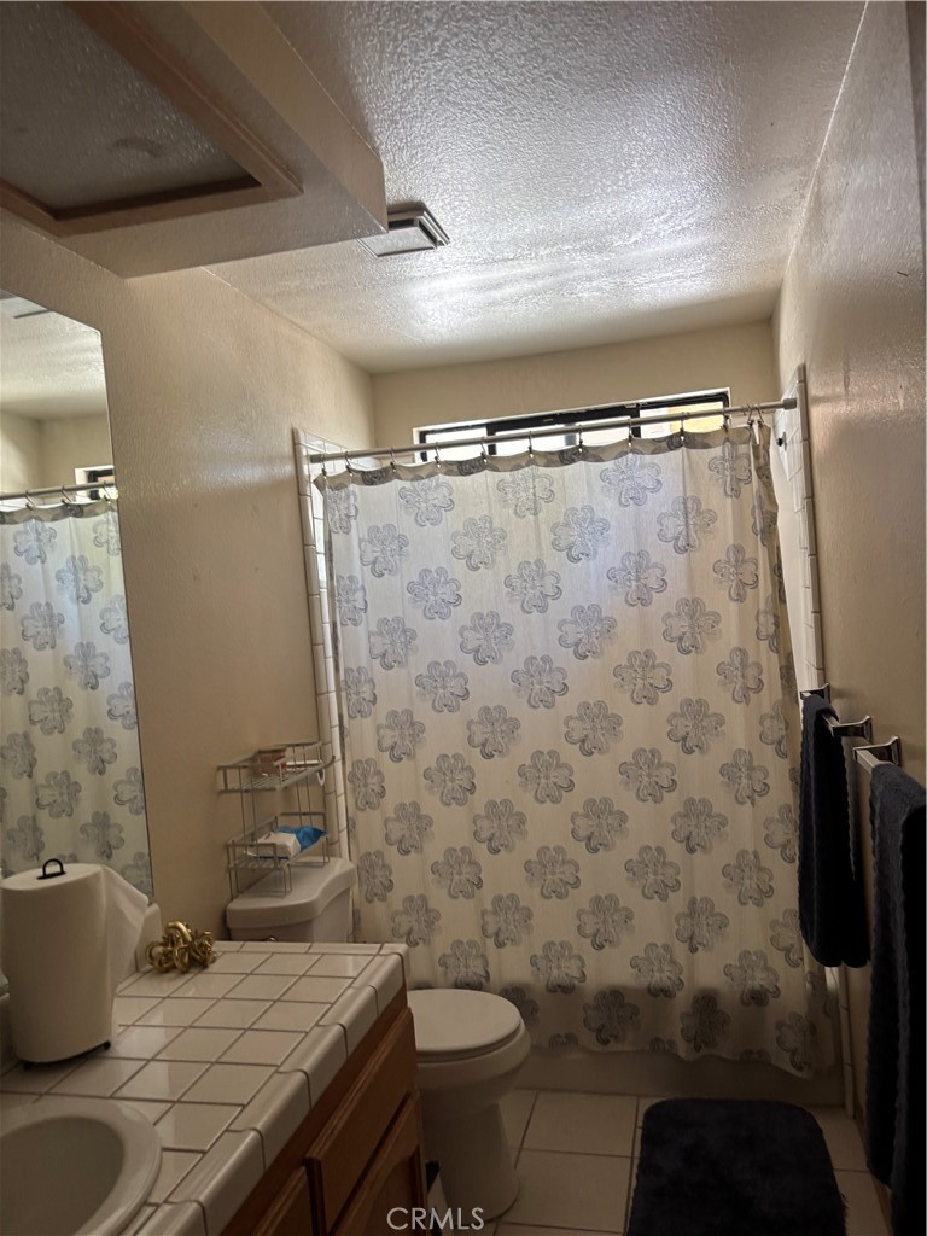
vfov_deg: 67.3
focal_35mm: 26
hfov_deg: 53.1
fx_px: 928
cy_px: 618
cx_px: 464
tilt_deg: -0.7
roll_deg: +4.4
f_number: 1.6
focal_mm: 5.96
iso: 160
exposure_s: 1/60
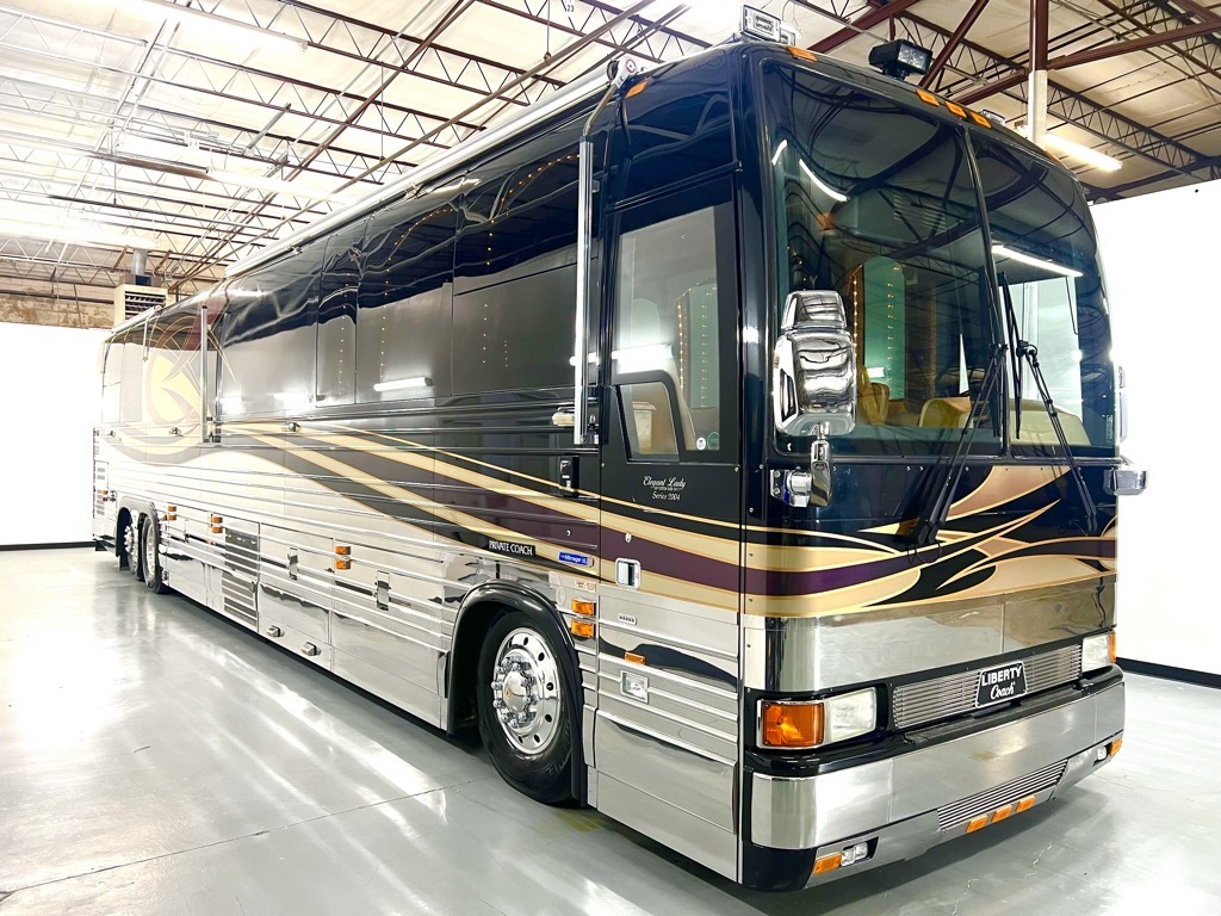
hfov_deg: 67.3
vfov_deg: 53.1
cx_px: 610
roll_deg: -0.7
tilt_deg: -1.5
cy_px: 458
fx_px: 917
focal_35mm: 26
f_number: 1.5
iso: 100
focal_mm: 5.7
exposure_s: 1/60
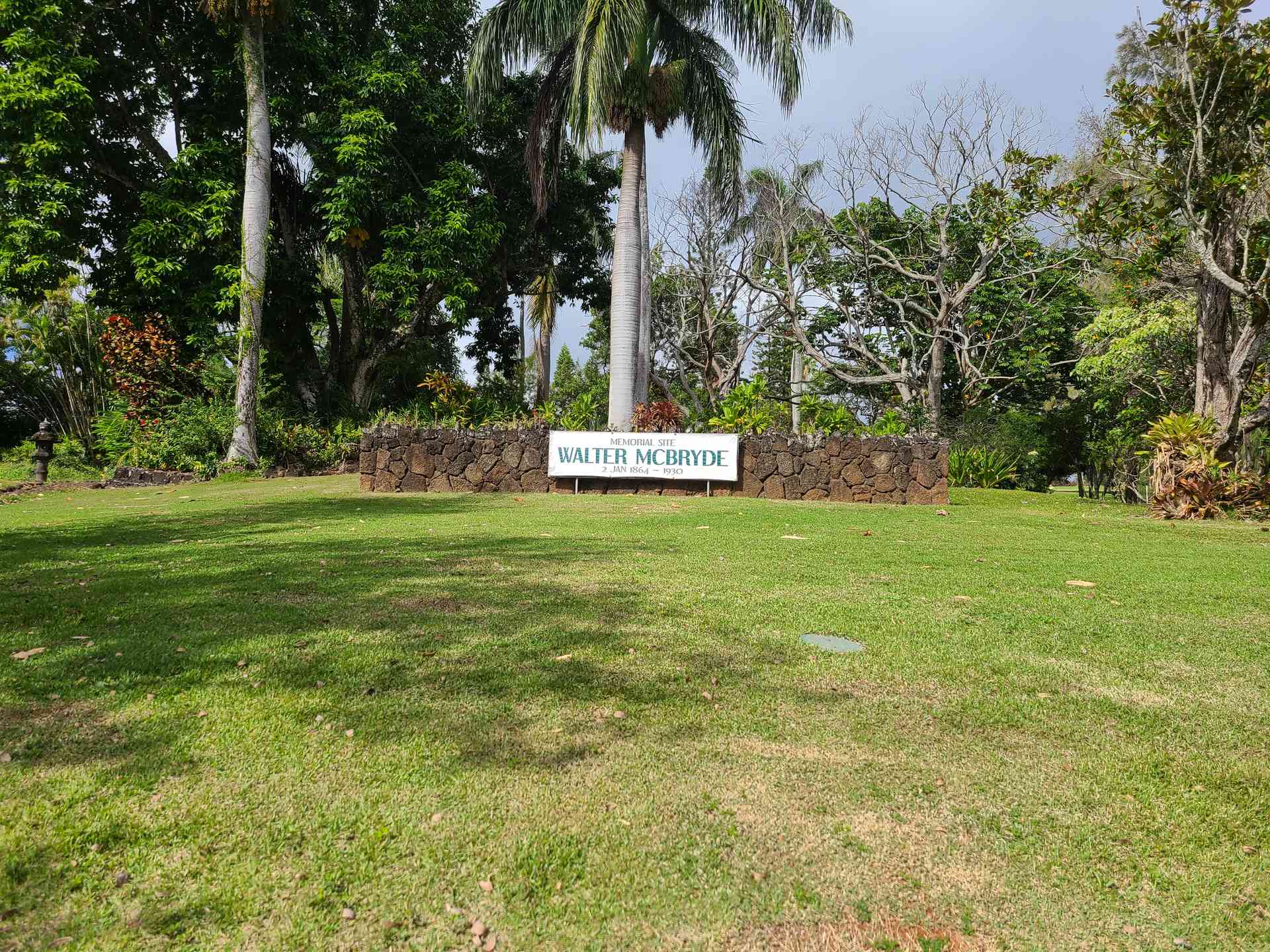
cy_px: 476
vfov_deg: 53.1
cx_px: 635
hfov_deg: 67.3
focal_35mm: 26
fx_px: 954
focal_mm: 5.4
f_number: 1.8
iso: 40
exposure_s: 1/2128
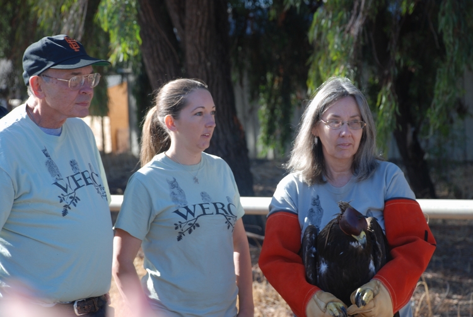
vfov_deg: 11.5
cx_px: 236
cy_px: 158
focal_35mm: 120
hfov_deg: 17.0
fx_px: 1578
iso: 100
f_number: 5.6
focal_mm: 80
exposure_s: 1/90
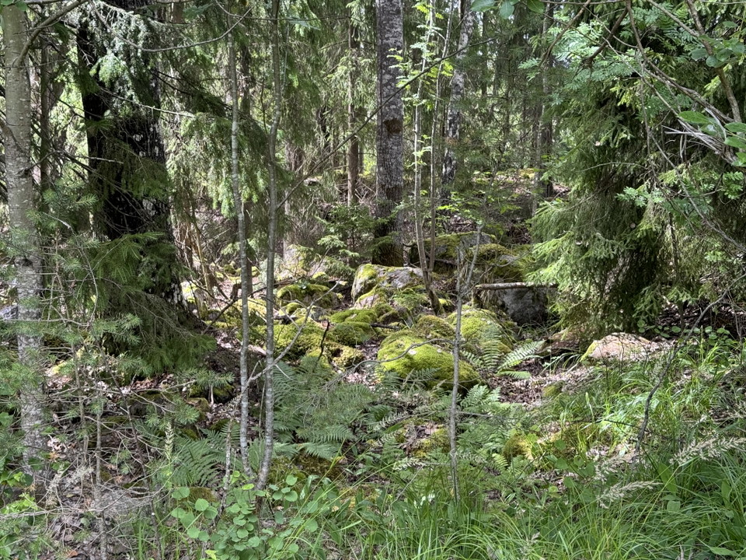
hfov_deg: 39.7
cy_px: 280
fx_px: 1034
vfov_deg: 30.3
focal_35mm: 48
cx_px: 373
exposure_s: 1/123
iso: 50
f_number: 1.78
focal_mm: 6.76
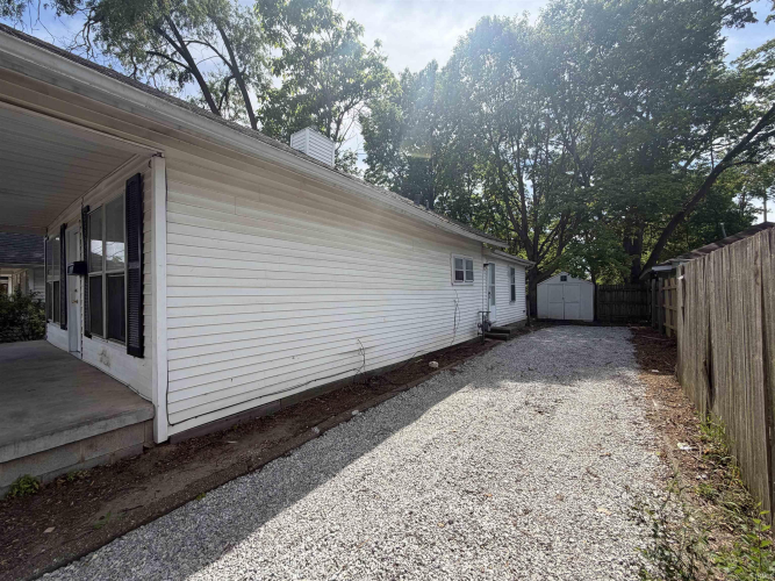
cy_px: 290
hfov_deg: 102.1
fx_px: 313
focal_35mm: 14
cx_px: 388
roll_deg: -0.2
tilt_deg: -0.6
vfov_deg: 85.7
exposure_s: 1/770
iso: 25
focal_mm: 2.22
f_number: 2.2
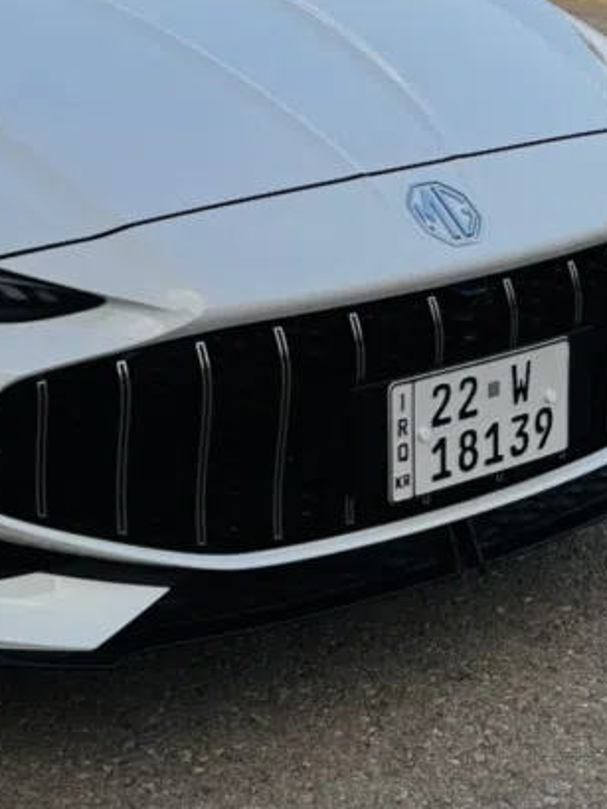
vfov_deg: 23.0
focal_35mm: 80
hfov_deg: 17.5
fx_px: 1869
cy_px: -70
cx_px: -140
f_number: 1.78
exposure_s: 1/651
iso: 80
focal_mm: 6.76
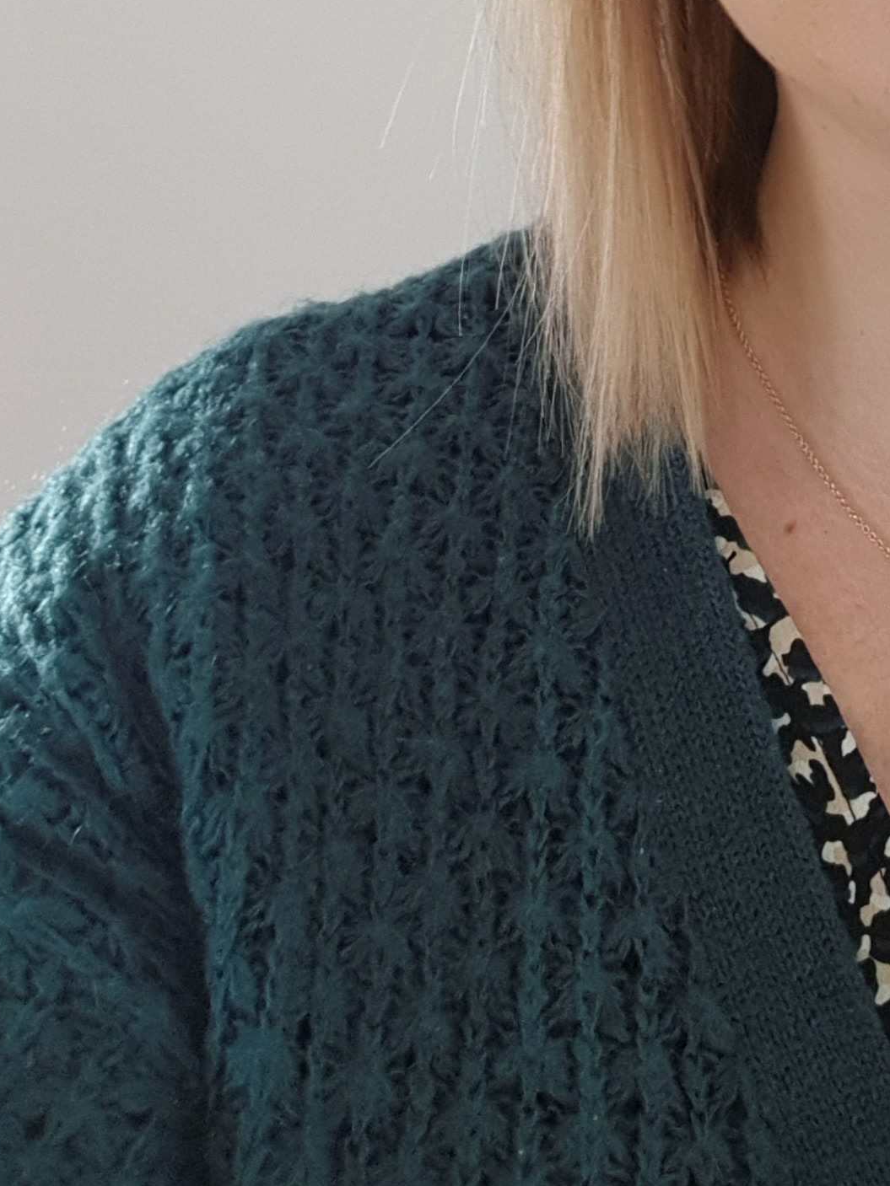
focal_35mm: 58
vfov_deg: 29.3
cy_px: -181
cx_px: 979
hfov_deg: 23.7
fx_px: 1989
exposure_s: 1/33
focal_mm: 2.95
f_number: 1.7
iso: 200
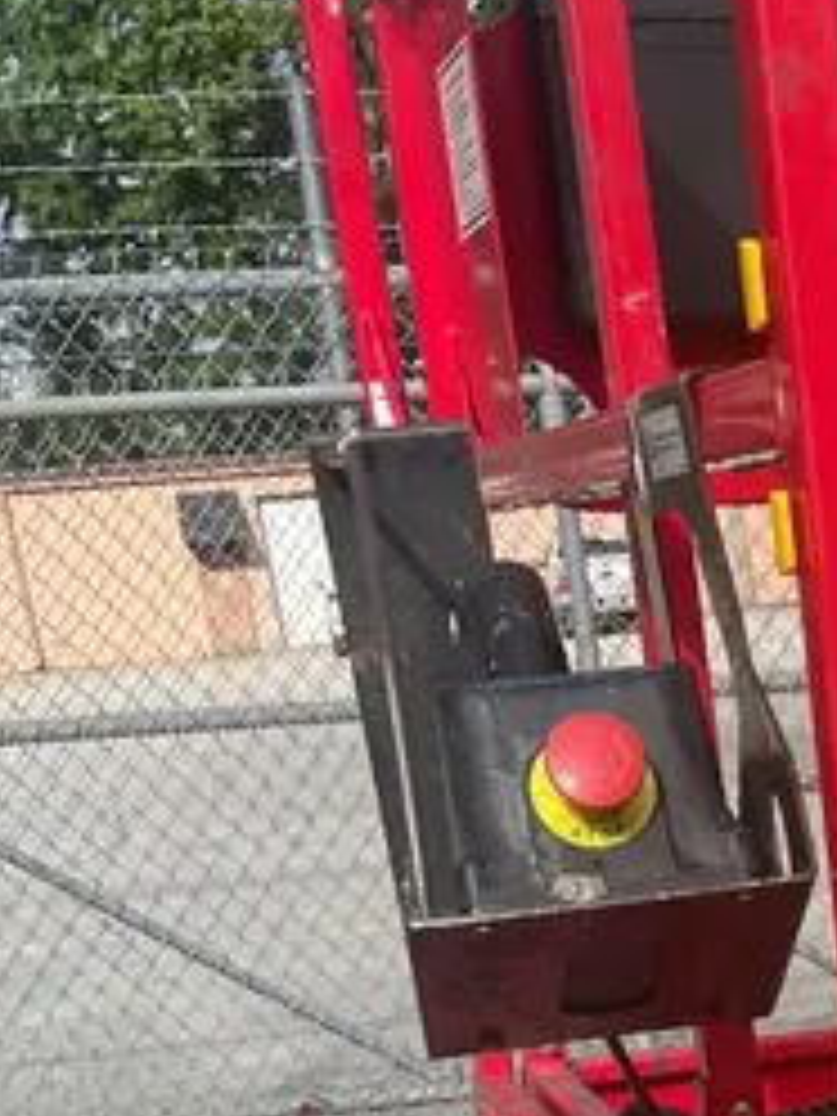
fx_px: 2482
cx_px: 1161
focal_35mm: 77
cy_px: 1510
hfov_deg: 17.6
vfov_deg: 22.3
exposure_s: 1/2825
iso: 50
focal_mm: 5.1
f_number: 1.6
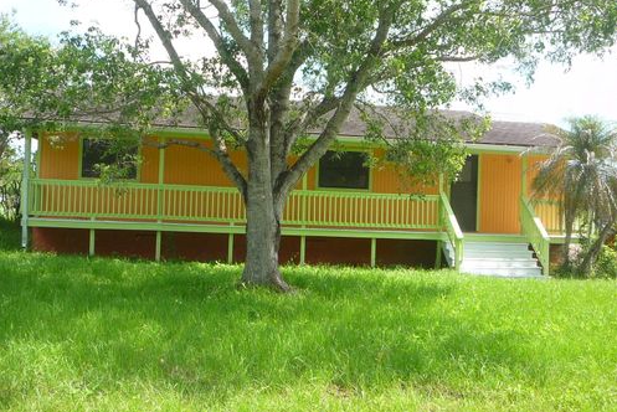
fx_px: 789
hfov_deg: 42.7
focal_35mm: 46
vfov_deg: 29.3
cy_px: 186
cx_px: 309
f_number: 4
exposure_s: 1/250
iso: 100
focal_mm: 5.2
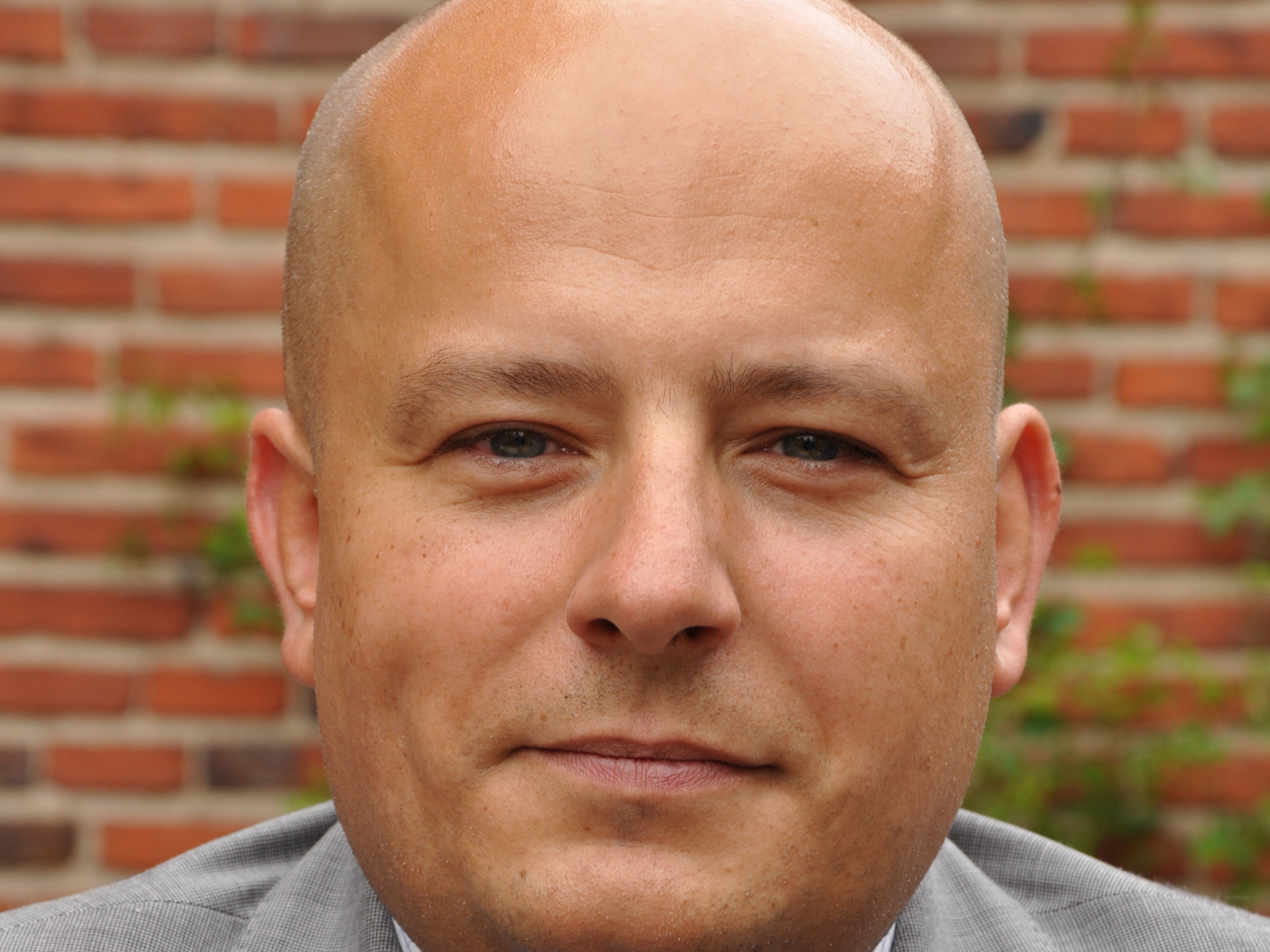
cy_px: 796
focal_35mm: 164
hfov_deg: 12.1
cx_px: 635
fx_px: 6006
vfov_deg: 9.0
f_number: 9
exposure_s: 1/100
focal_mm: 75
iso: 250
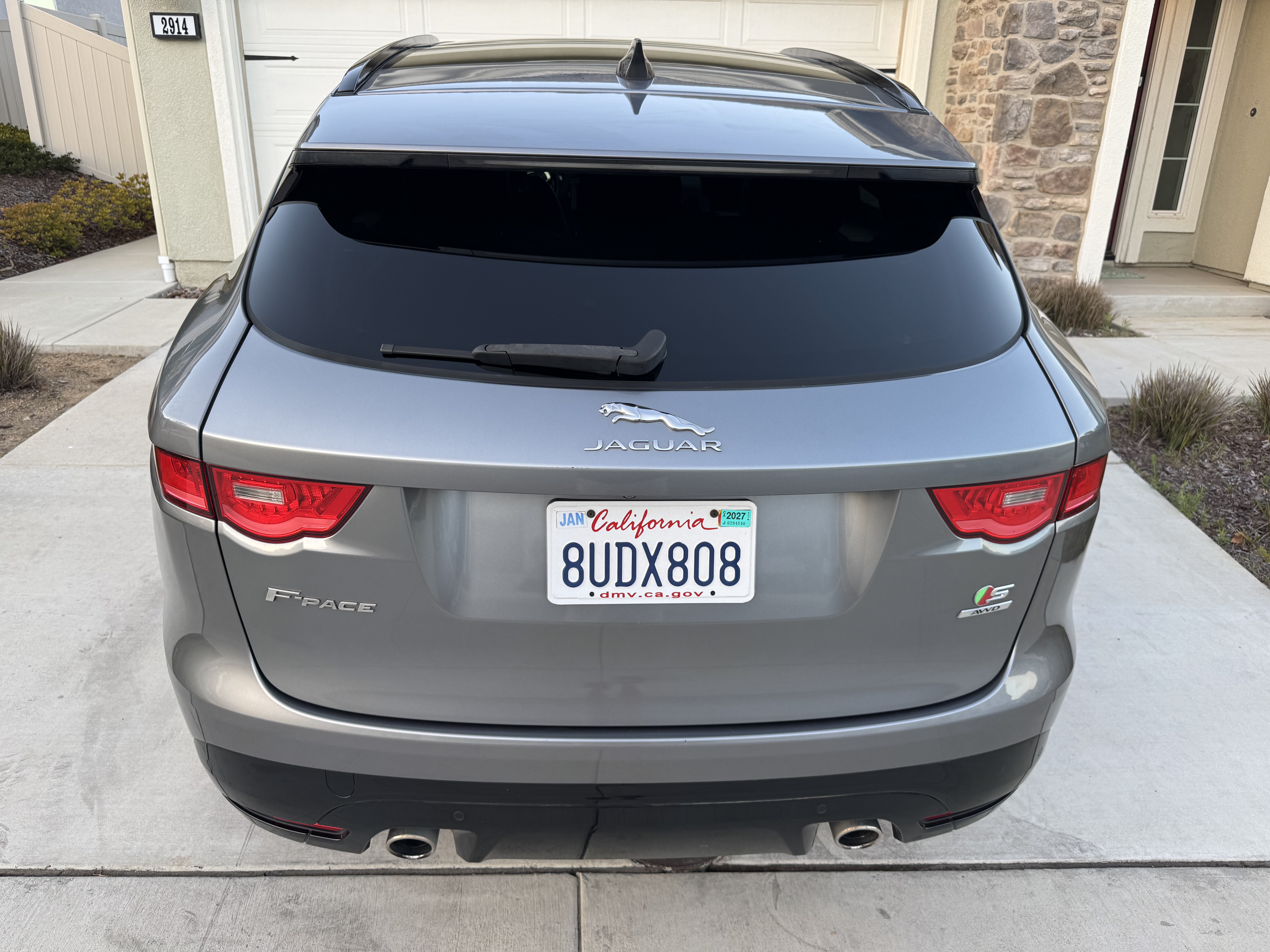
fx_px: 881
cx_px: 635
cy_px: 476
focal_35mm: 24
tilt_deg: -21.1
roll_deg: -0.8
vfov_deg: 56.8
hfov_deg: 71.6
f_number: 1.78
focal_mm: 6.76
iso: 64
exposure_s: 1/155
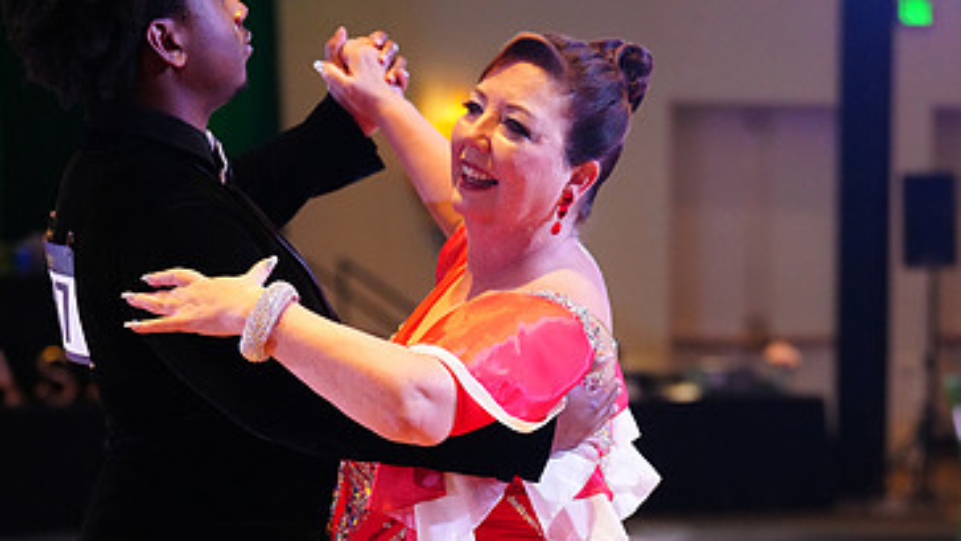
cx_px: 469
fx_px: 2982
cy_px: 657
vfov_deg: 10.2
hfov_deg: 18.3
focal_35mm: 117
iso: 5000
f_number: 2.8
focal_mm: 70
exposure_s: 1/400
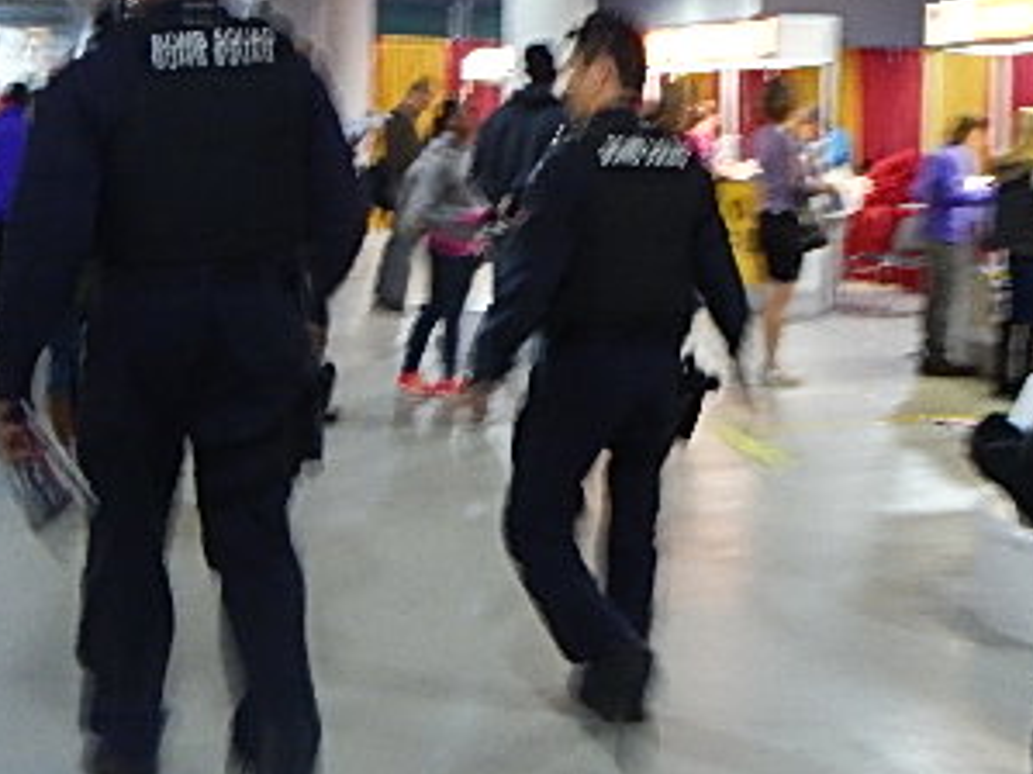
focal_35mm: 60
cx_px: 864
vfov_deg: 23.9
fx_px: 1790
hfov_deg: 31.2
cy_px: 117
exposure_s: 1/8
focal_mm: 5
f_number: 3.9
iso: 400
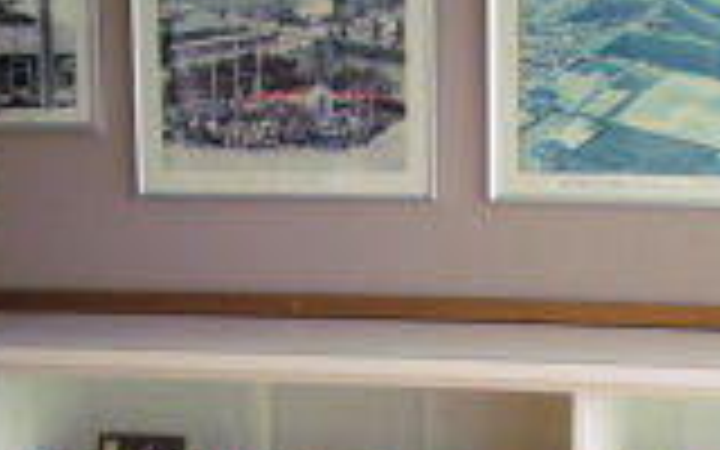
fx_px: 1923
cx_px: 486
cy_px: 547
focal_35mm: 98
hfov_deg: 21.1
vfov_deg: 13.0
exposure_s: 1/80
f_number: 2.6
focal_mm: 5.8
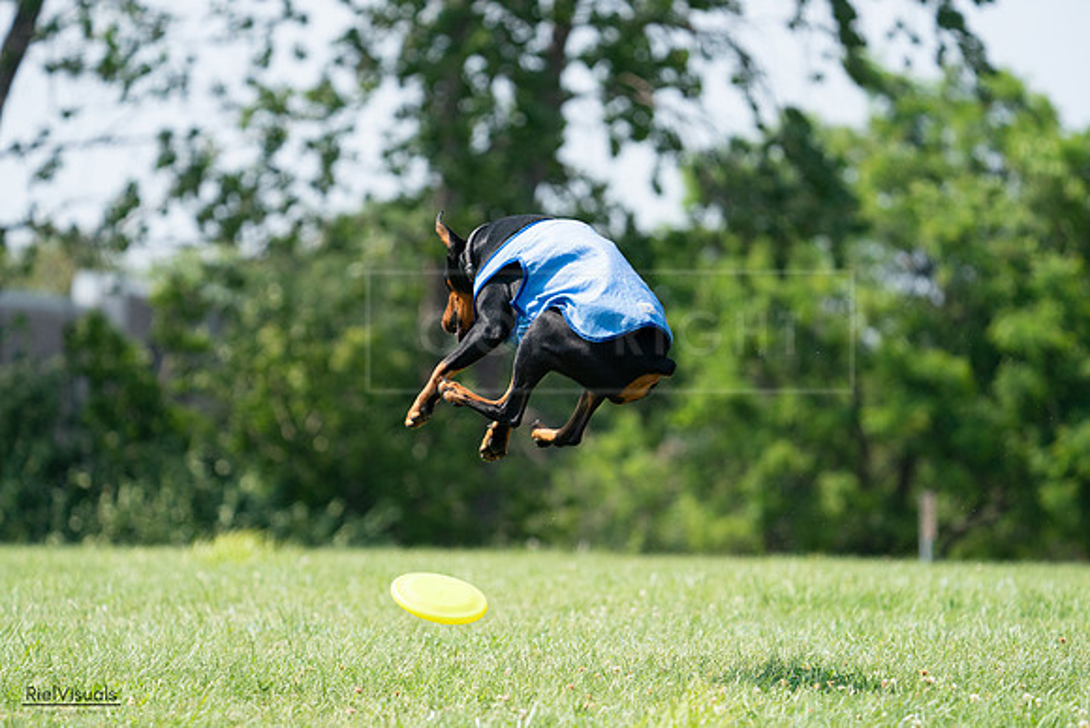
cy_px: 364
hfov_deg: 6.8
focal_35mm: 303
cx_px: 545
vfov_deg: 4.5
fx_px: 9176
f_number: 6.3
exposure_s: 1/4000
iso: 1600
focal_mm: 303
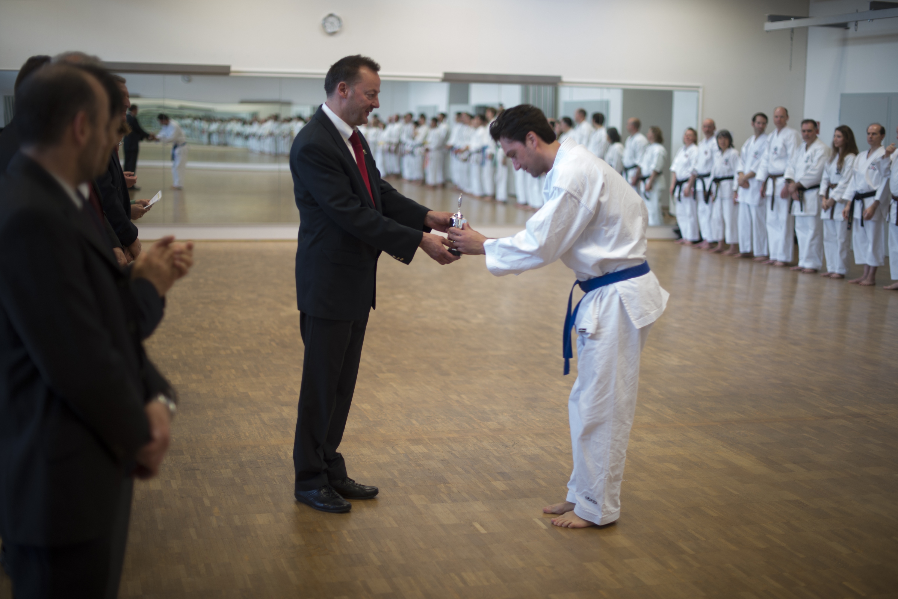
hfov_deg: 39.6
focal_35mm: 50
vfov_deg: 27.0
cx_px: 449
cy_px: 300
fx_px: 1247
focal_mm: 50
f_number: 1.4
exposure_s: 1/50
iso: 220
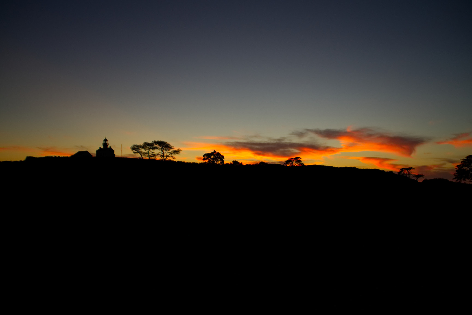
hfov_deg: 57.2
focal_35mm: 33
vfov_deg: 40.0
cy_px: 158
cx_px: 236
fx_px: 433
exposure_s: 1/125
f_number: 3.5
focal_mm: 22
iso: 100
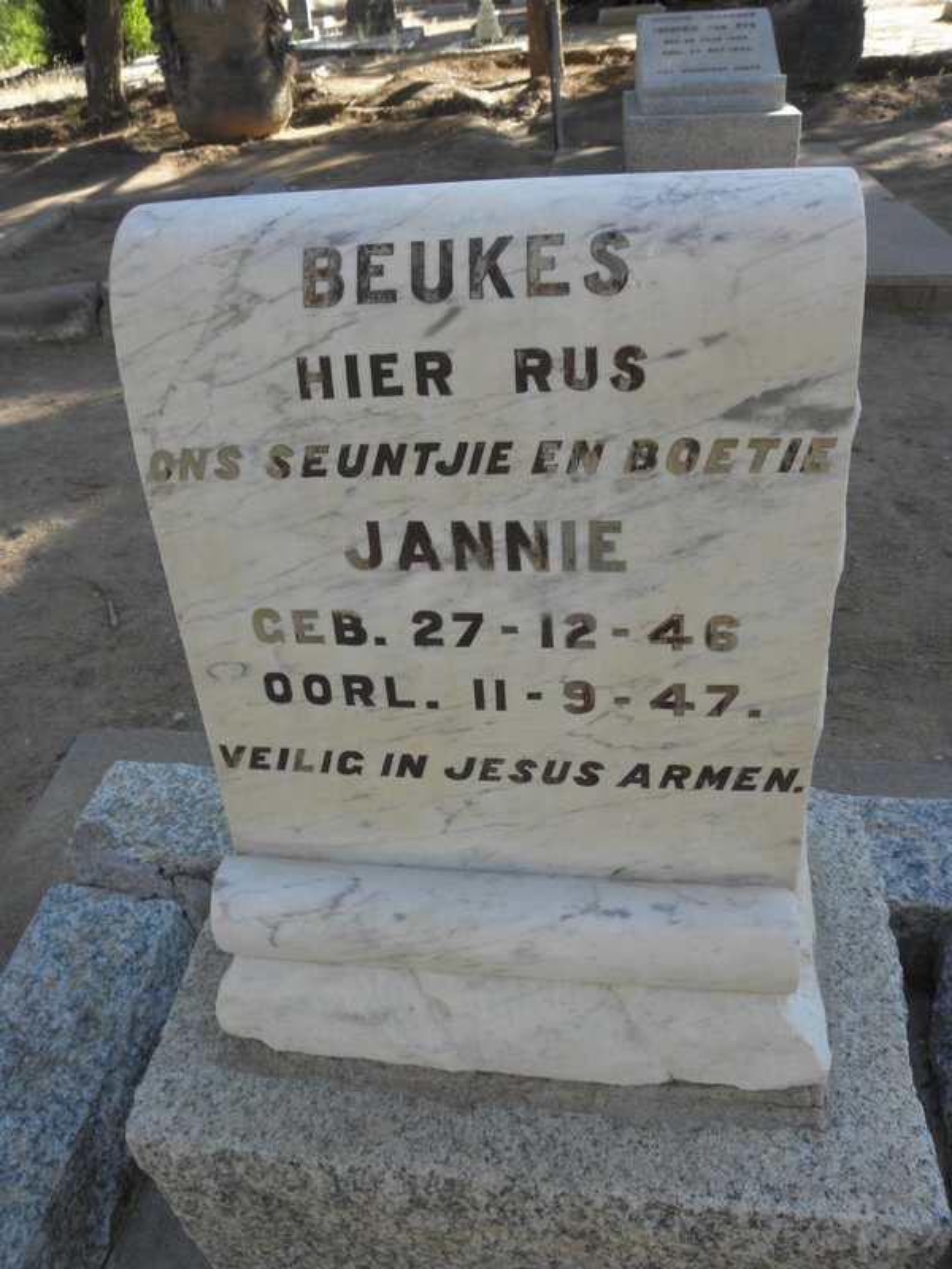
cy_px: 634
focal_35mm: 26
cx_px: 476
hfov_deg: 53.1
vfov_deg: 67.3
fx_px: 953
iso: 64
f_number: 5
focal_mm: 4.6
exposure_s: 1/60
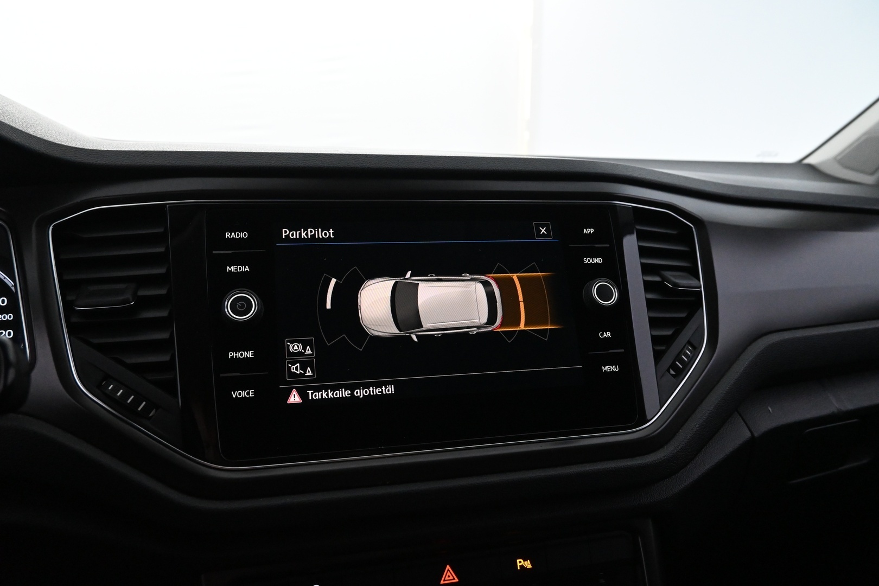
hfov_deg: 73.7
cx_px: 440
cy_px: 293
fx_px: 586
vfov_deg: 53.1
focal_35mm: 24
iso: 4000
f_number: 5
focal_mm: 16
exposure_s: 1/100
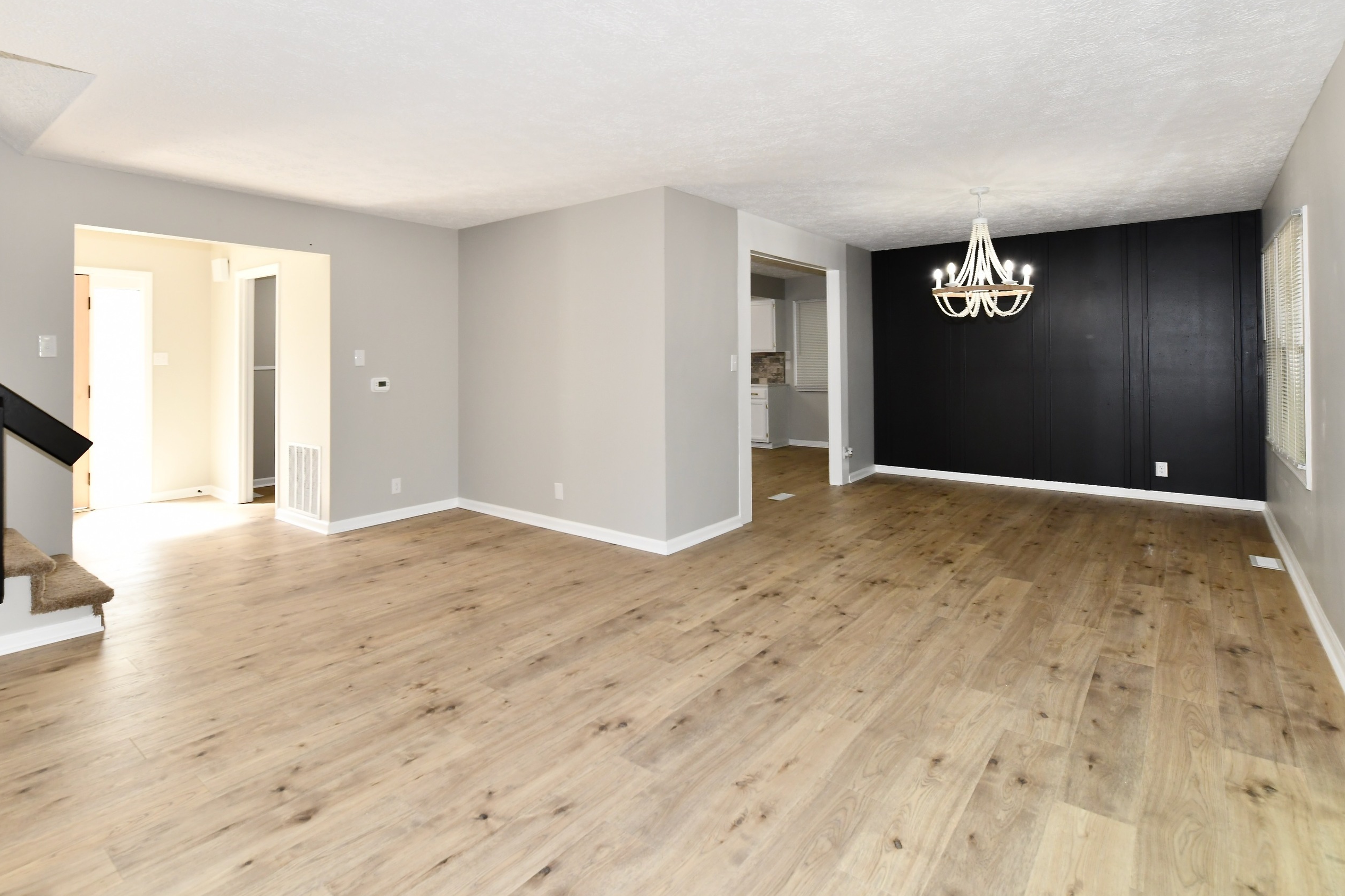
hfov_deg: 93.1
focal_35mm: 17
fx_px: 635
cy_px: 372
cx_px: 623
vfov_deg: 69.9
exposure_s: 1/60
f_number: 6.3
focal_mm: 14
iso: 640
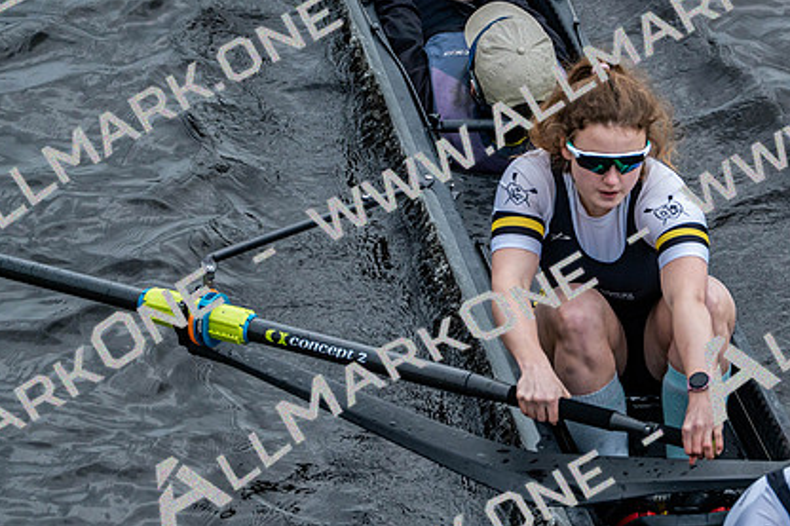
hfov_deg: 3.3
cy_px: 246
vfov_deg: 2.2
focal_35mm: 619
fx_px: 13578
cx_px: 541
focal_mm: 444
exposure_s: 1/1000
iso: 2500
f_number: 6.3
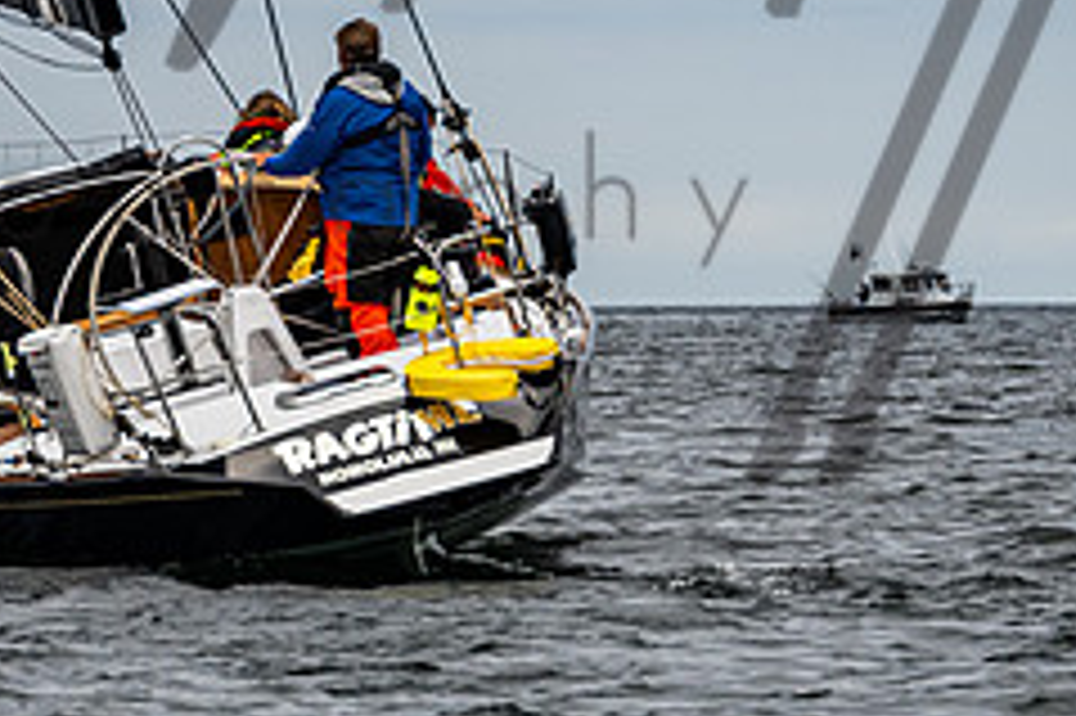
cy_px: 73
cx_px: 374
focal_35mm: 647
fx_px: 19324
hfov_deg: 3.2
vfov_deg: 2.1
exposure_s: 1/2000
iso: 500
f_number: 8
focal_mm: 210
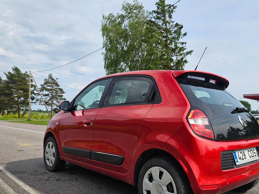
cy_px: 106
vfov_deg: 46.7
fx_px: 224
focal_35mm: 30
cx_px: 144
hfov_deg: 59.8
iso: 10
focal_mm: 6.3
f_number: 1.7
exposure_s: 1/628
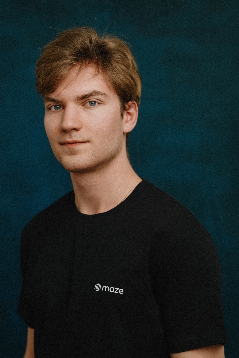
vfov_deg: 23.6
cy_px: 177
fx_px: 856
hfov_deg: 15.9
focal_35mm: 86
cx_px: 119
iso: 100
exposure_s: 1/200
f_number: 2.8
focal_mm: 85
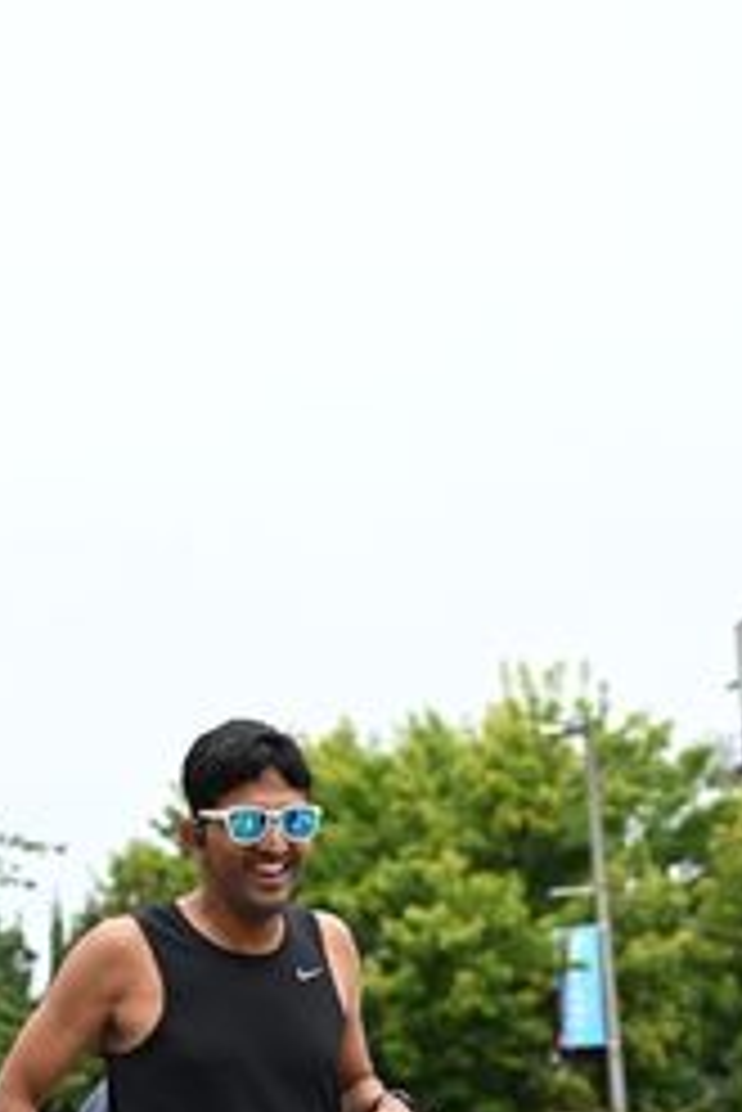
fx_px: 3303
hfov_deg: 12.8
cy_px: 1144
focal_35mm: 107
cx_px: 227
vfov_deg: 18.5
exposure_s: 1/800
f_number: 4
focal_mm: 48
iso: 1600
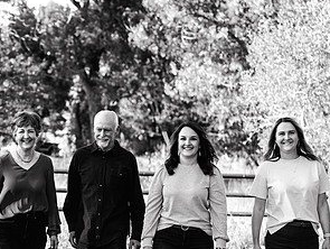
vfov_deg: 9.7
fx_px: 1460
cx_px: 31
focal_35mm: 153
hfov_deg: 12.8
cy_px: 193
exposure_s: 1/200
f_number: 2.8
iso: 80
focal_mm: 72
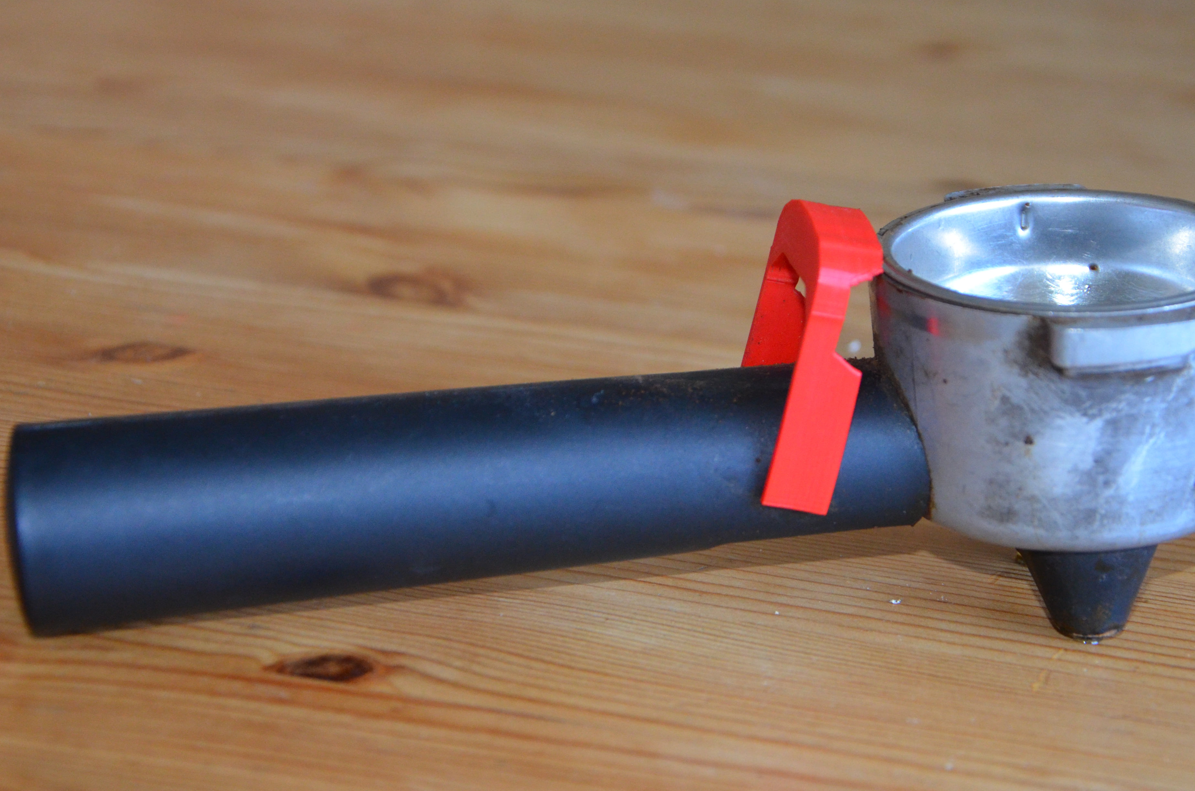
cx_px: 691
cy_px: 337
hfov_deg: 21.3
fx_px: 3180
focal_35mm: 96
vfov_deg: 14.2
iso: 1400
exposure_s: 1/60
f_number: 4.8
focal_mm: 48
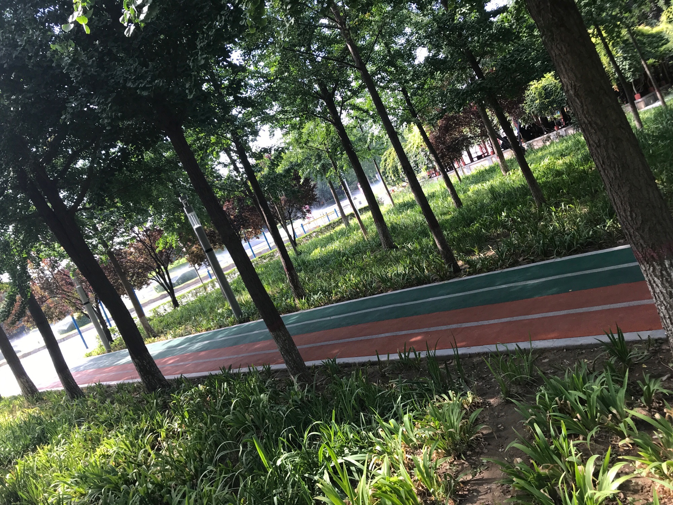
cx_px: 336
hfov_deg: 63.4
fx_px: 544
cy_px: 252
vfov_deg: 49.7
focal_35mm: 28
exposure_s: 1/193
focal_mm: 3.99
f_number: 1.8
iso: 20
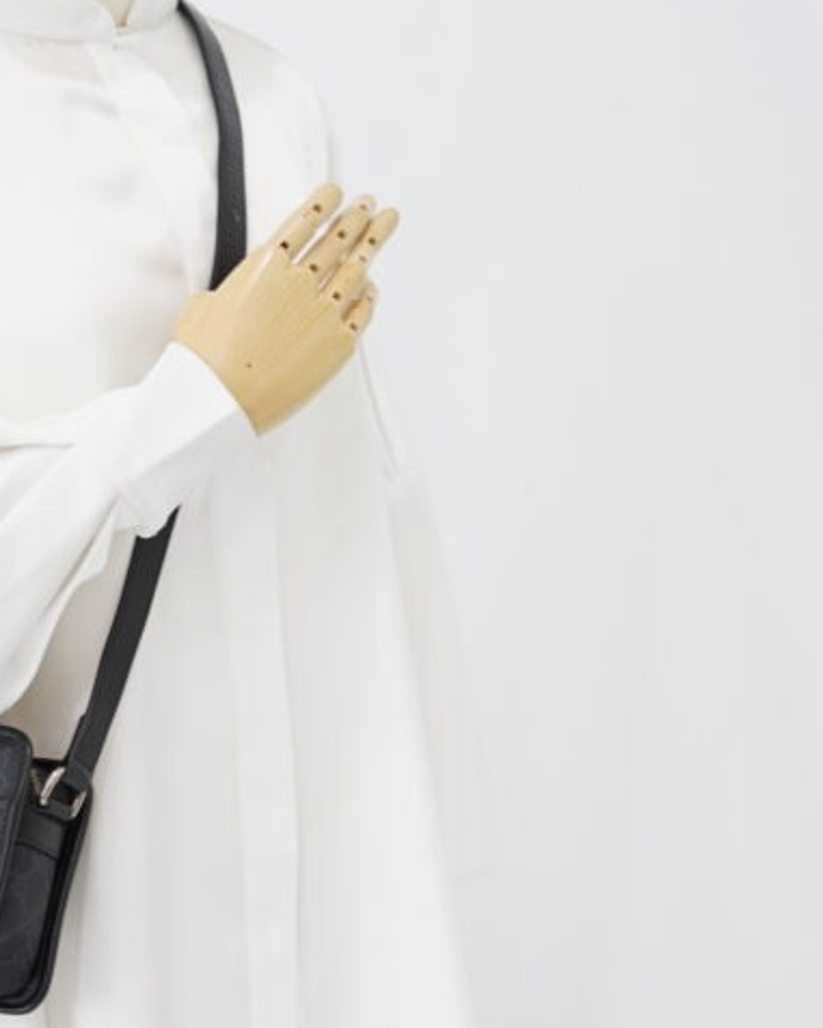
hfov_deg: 15.1
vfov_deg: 18.9
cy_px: 695
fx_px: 3074
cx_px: 105
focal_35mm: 101
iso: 640
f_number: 6.3
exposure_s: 1/8
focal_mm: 50
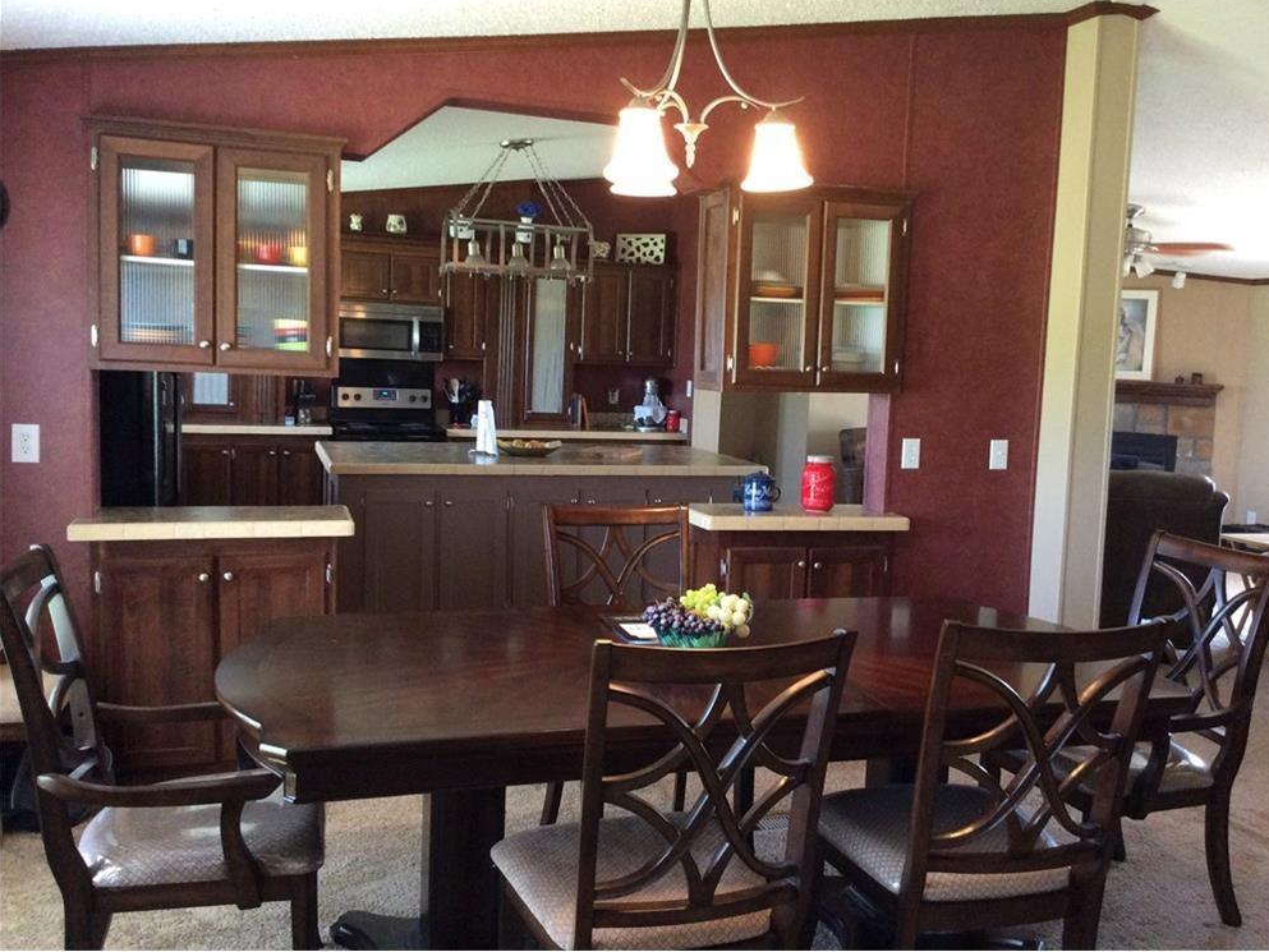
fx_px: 1210
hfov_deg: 55.3
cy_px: 463
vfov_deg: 42.9
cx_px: 653
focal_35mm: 33
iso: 200
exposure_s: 1/24
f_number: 2.4
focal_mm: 3.3
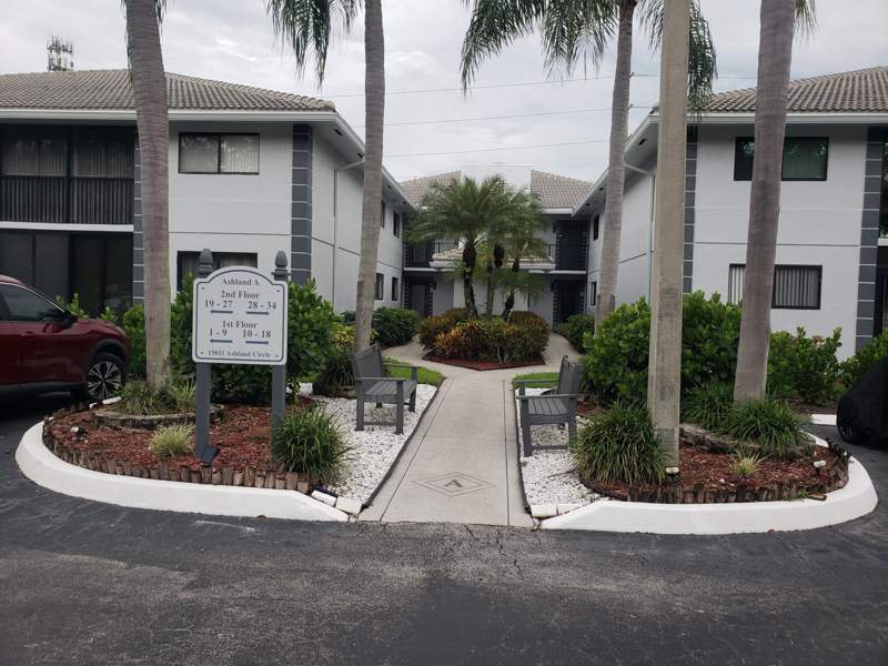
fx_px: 667
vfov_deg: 53.1
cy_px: 333
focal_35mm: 26
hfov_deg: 67.3
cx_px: 444
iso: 64
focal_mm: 4.3
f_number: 2.4
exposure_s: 1/60
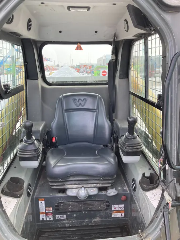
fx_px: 194
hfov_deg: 49.8
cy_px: 120
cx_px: 90
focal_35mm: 28
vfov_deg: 63.4
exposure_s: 1/142
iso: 20
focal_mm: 3.99
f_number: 1.8
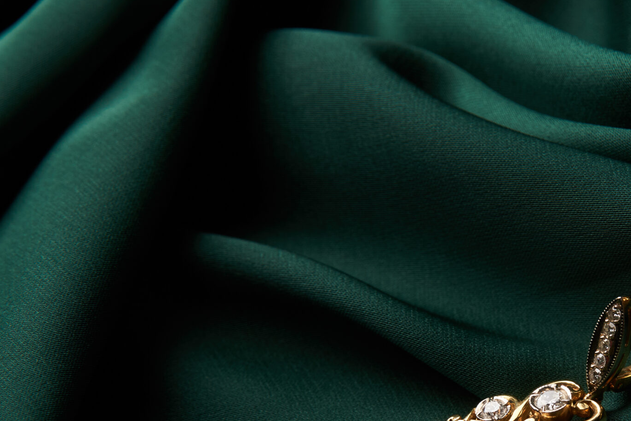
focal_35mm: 210
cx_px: 571
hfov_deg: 9.8
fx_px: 3680
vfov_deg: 6.5
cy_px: 390
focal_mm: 75
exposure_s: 1/100
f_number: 7.1
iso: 100
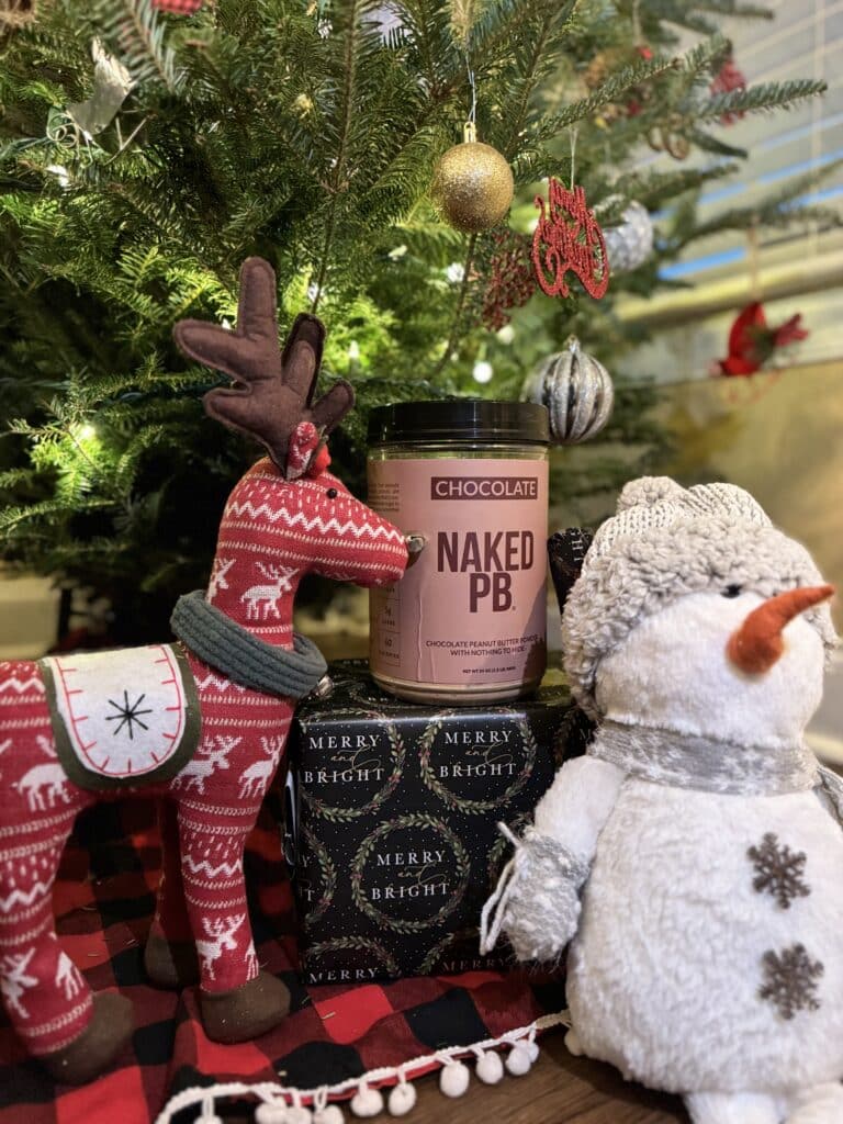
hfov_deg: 56.8
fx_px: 779
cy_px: 562
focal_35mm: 24
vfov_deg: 71.6
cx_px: 422
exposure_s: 1/60
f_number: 1.78
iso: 800
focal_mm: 6.86
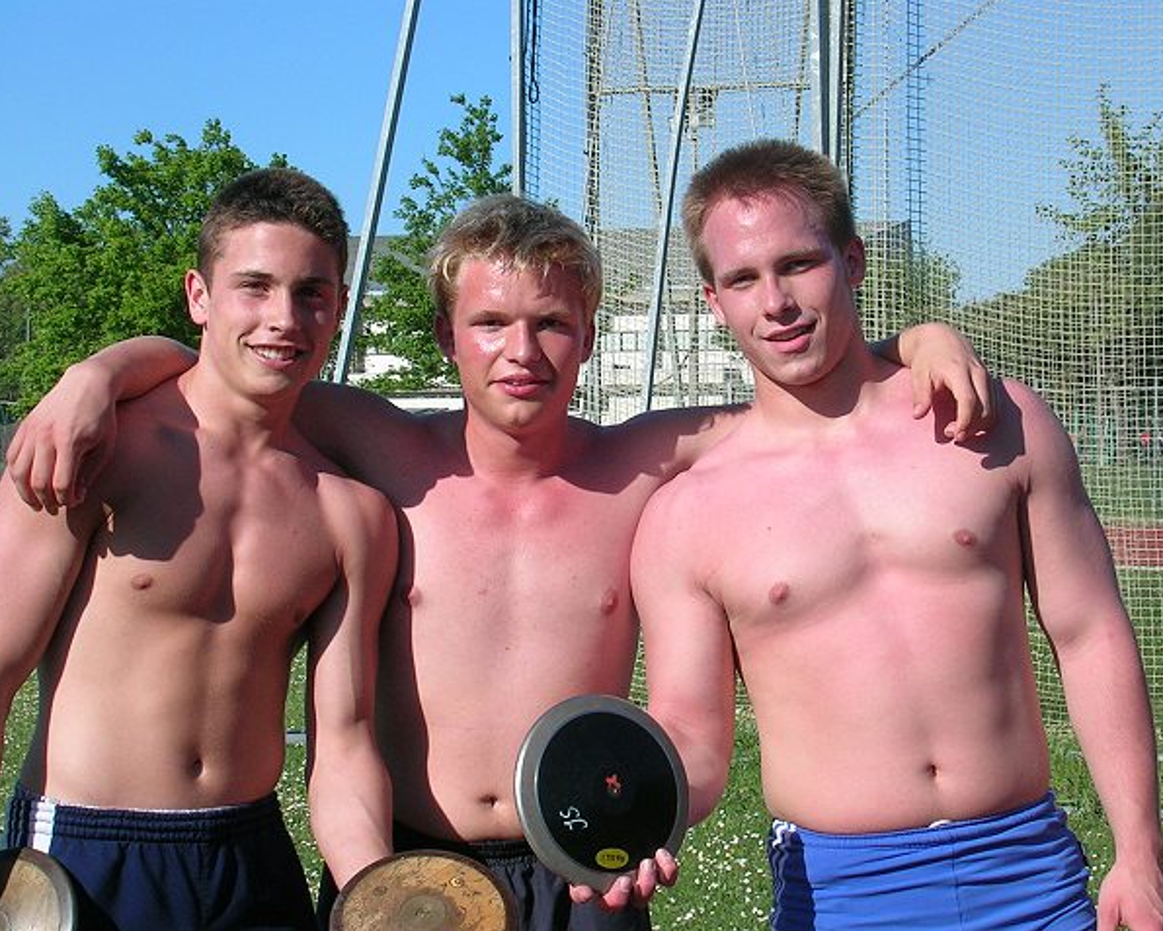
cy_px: 465
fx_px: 2961
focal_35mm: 86
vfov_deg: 17.9
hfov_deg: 22.2
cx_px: 599
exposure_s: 1/276
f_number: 6.9
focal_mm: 12.4
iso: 50
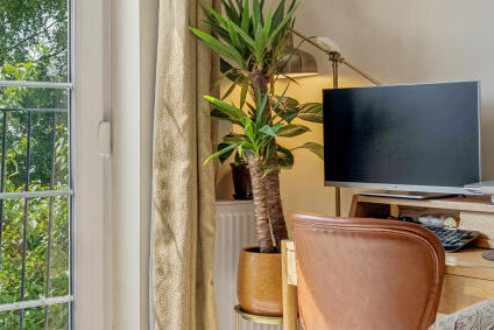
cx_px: 137
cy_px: 135
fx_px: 796
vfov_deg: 23.4
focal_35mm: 58
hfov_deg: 33.9
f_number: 6.3
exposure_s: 1/100
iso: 125
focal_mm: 24
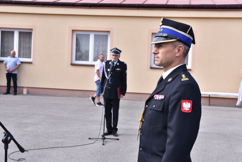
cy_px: 81
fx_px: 377
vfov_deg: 24.2
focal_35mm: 56
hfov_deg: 35.6
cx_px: 121
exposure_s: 1/125
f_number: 9
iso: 200
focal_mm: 56
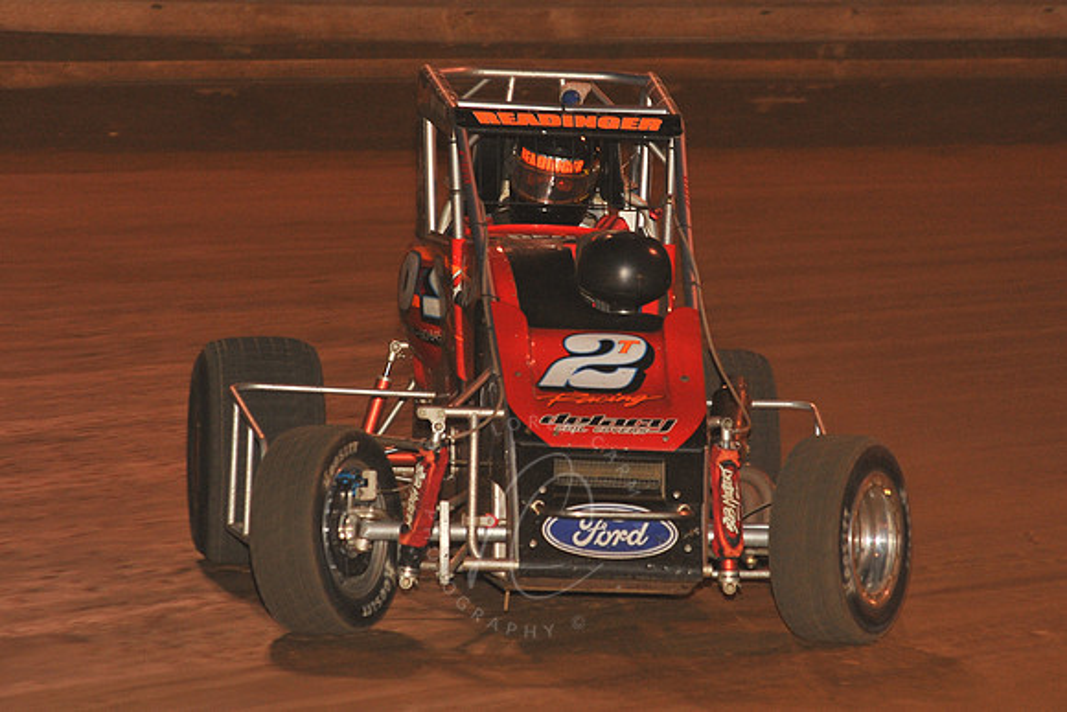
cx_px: 534
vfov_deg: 6.9
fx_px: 5929
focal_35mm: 200
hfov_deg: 10.3
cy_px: 356
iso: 1000
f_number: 6.3
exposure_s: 1/250
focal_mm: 200
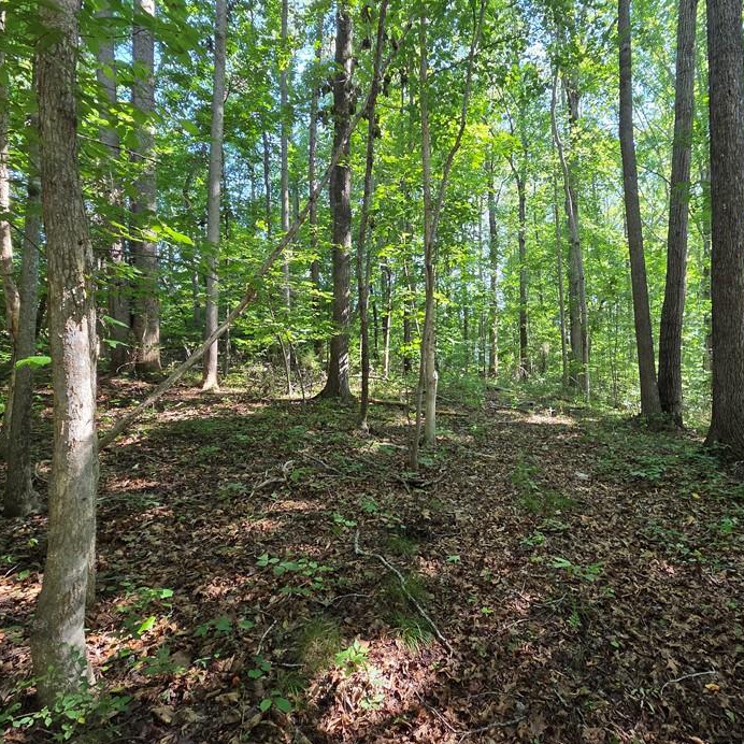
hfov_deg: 82.5
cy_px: 361
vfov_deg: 83.9
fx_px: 413
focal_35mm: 17
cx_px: 460
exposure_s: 1/120
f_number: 2.2
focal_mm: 2.2
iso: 125
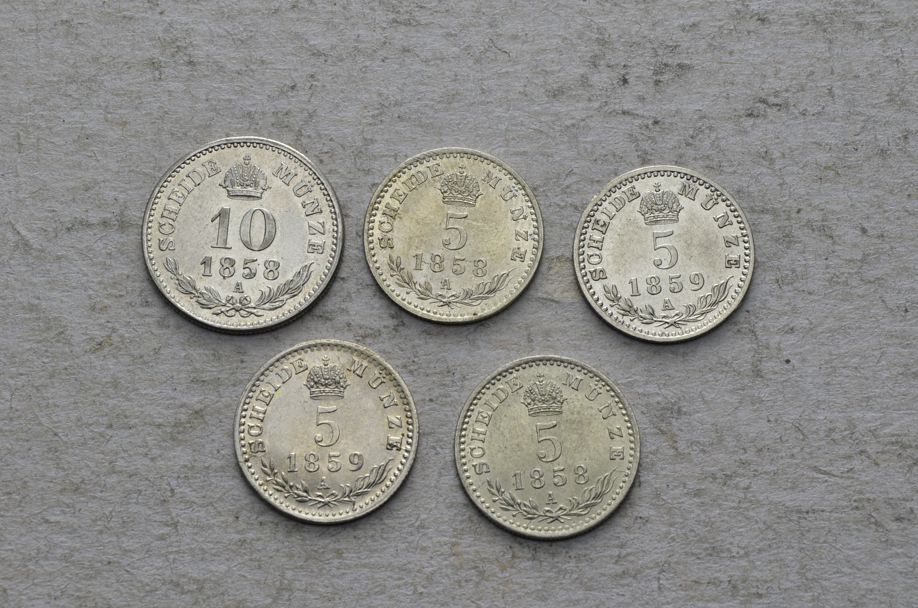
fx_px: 2099
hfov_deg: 24.7
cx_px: 459
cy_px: 304
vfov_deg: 16.5
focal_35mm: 82
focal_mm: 55
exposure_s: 1/250
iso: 400
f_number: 14
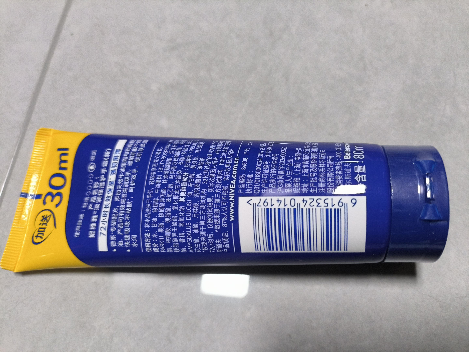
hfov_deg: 73.9
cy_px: 176
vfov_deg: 58.9
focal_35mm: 23
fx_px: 312
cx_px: 234
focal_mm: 4.69
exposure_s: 1/33.3
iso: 671
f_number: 1.79
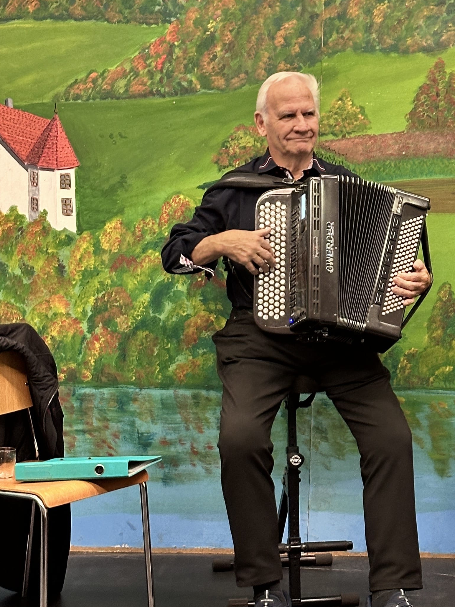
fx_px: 1648
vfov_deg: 20.8
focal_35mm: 94
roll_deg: -2.7
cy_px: 224
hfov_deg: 15.5
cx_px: 437
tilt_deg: -5.1
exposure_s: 1/33
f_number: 1.78
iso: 250
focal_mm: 6.86
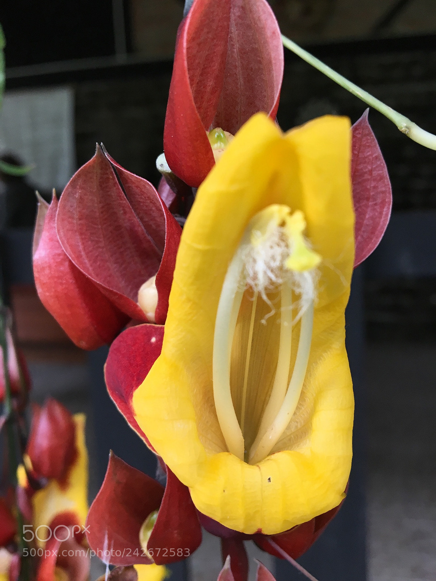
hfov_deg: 48.2
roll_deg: +2.4
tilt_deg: -6.3
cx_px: 218
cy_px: 290
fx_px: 487
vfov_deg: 61.7
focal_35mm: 29
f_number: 2.2
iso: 32
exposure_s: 1/40
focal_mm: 4.15
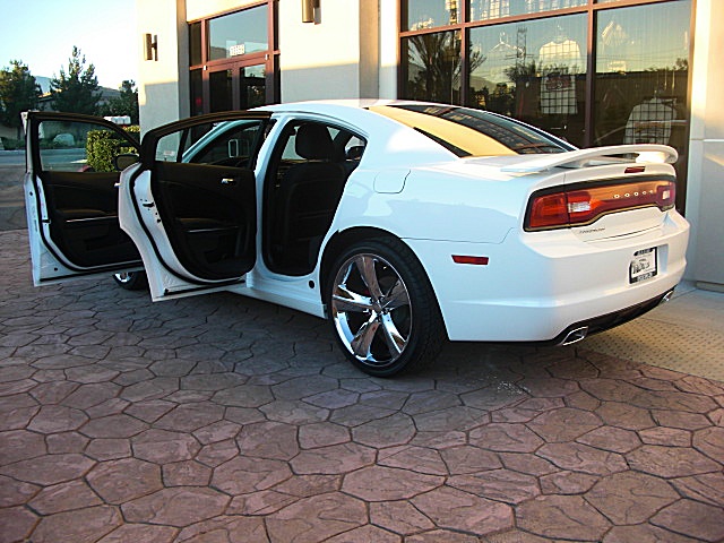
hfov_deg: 51.4
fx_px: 753
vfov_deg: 39.7
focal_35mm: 36
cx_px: 362
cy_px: 272
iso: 50
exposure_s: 1/100
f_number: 2.8
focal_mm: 6.3
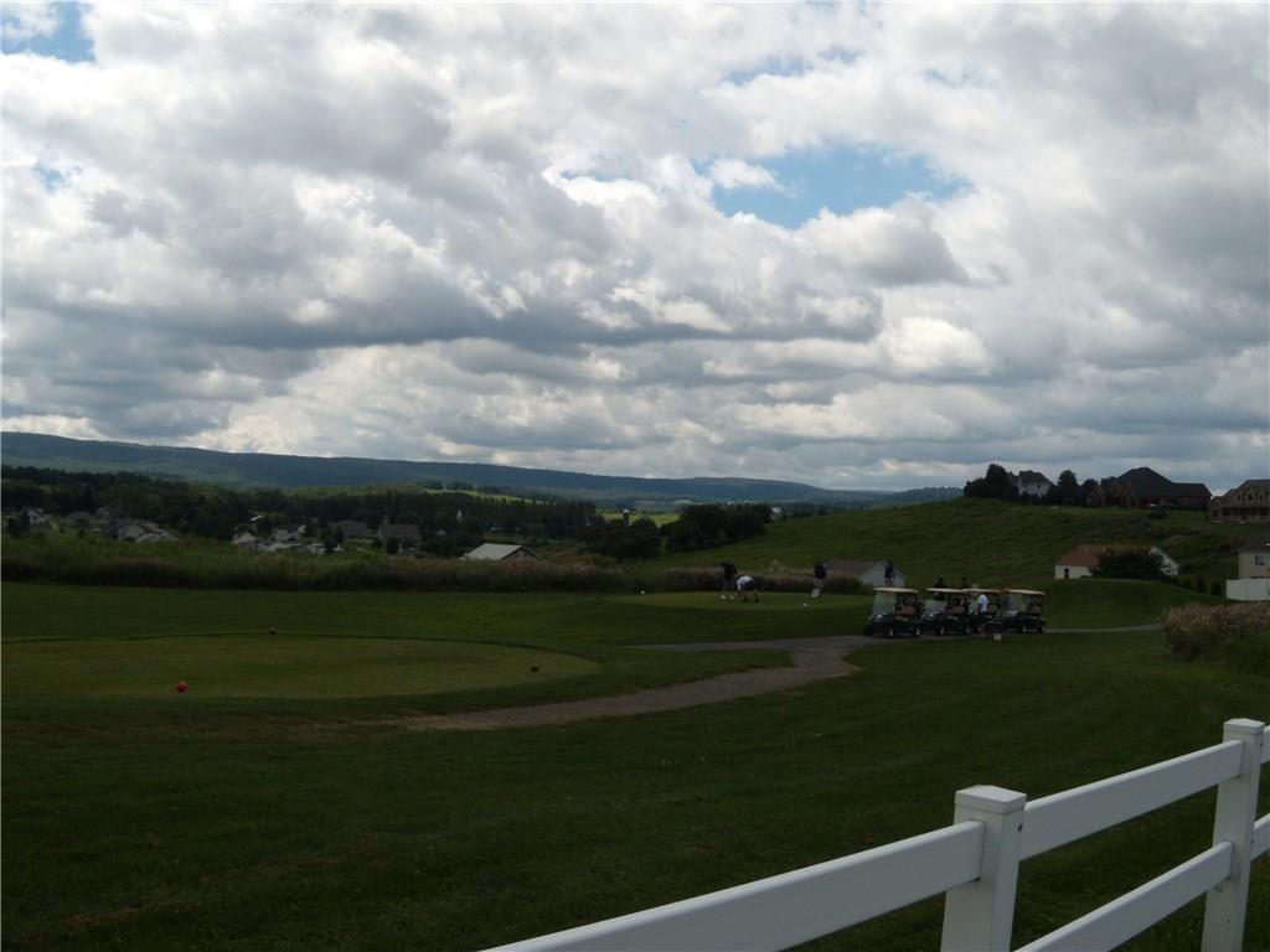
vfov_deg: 39.7
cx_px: 635
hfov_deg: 51.4
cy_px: 476
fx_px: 1321
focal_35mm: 36
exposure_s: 1/320
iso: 80
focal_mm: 6.4
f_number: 8.5
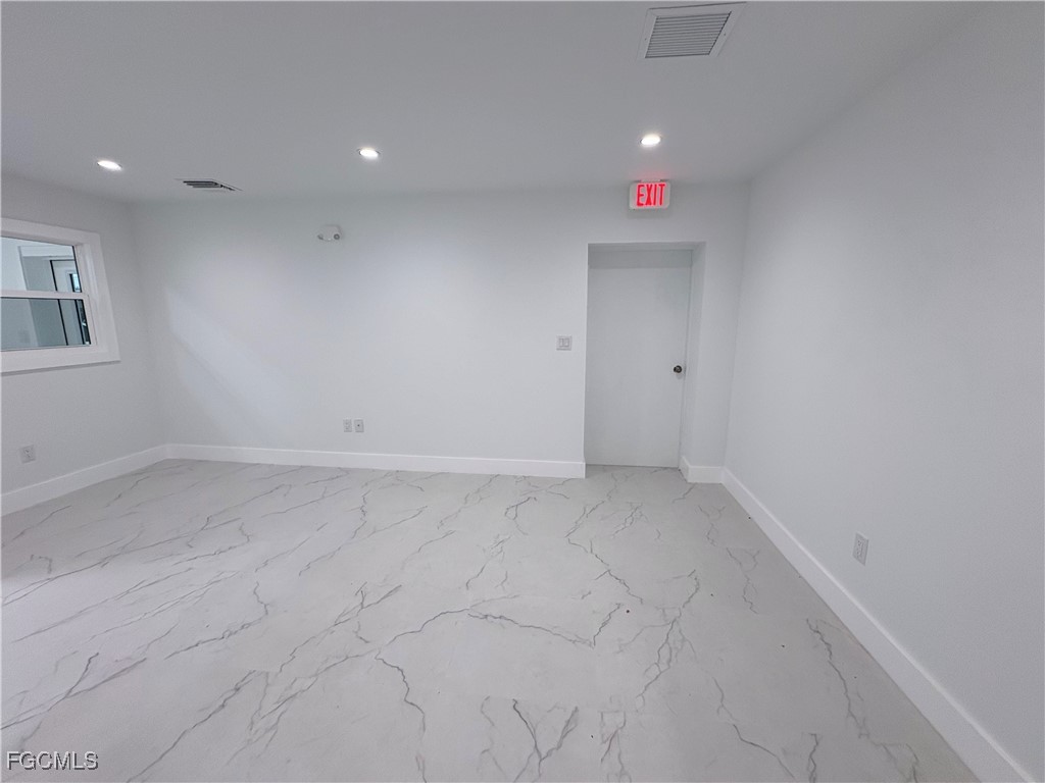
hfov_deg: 102.1
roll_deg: +0.3
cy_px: 392
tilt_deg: -10.5
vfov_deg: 85.7
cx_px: 522
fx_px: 423
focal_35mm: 14
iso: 100
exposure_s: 1/120
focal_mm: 2.22
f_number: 2.2
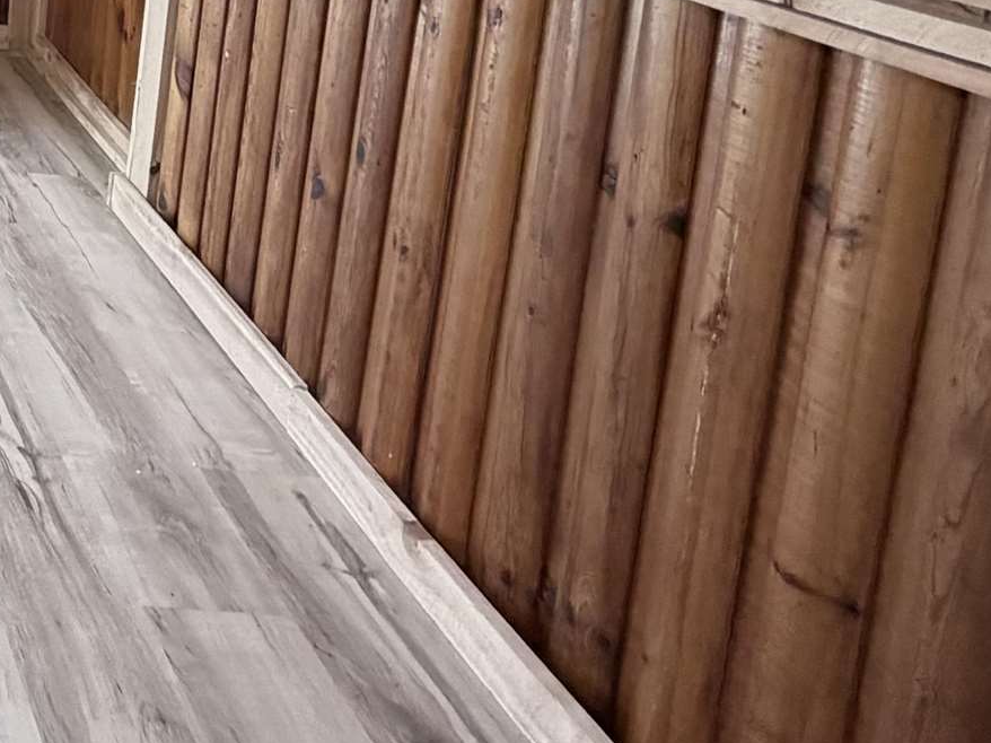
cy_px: -137
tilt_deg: -7.4
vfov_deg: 26.5
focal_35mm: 49
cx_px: -370
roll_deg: -2.1
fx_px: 1402
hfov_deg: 29.4
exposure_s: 1/60
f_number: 2.2
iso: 320
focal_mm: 2.22
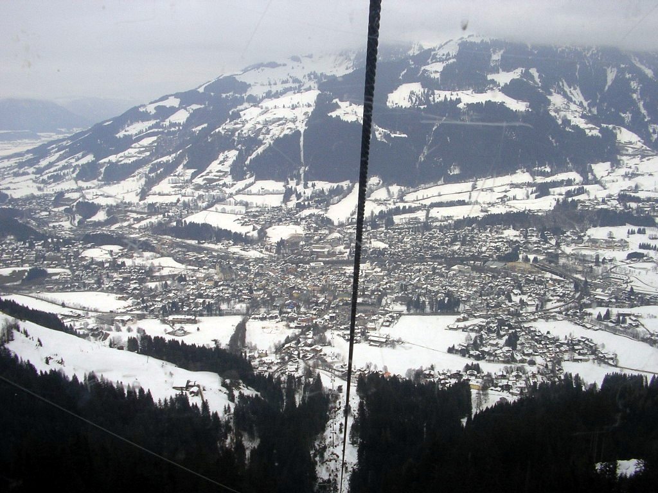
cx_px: 329
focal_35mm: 38
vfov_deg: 37.7
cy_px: 246
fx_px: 722
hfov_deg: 49.0
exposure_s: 1/500
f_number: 4.1
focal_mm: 5.8
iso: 50
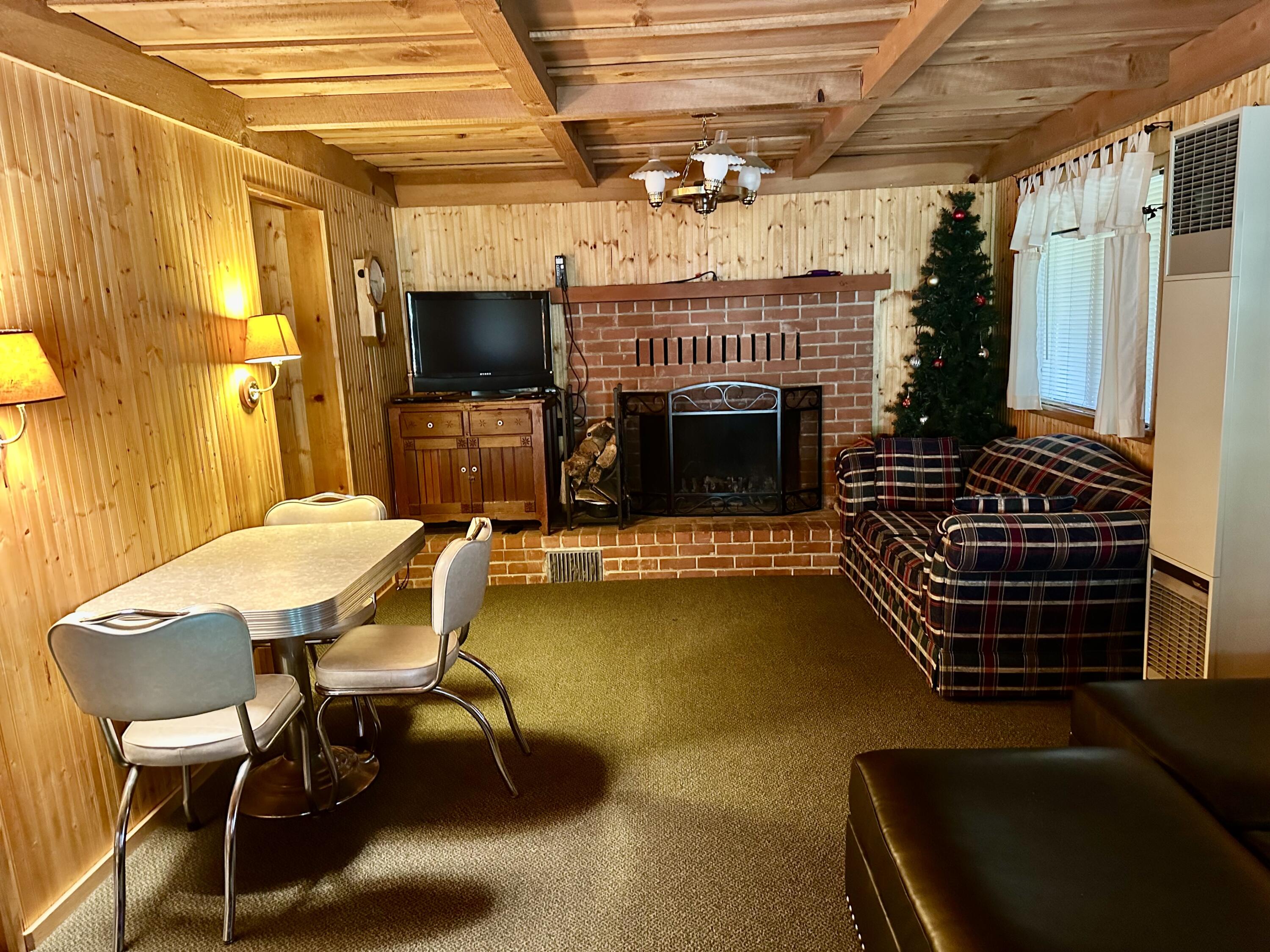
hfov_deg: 71.6
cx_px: 635
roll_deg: +2.4
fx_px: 881
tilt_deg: -10.6
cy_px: 476
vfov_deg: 56.8
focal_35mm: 24
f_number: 1.78
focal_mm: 6.86
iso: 800
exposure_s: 1/30
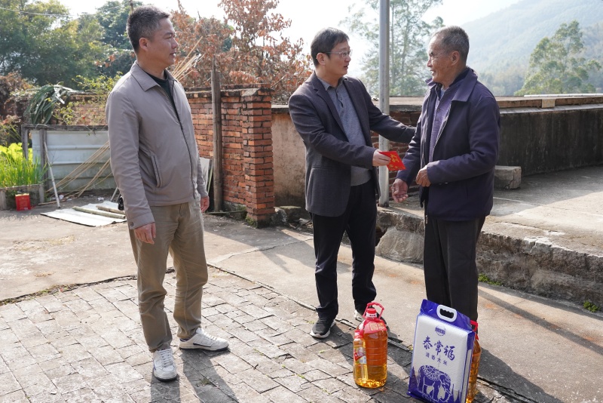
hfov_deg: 55.8
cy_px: 202
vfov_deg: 38.9
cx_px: 302
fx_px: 570
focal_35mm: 34
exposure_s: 1/3200
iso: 3200
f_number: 5.6
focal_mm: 34
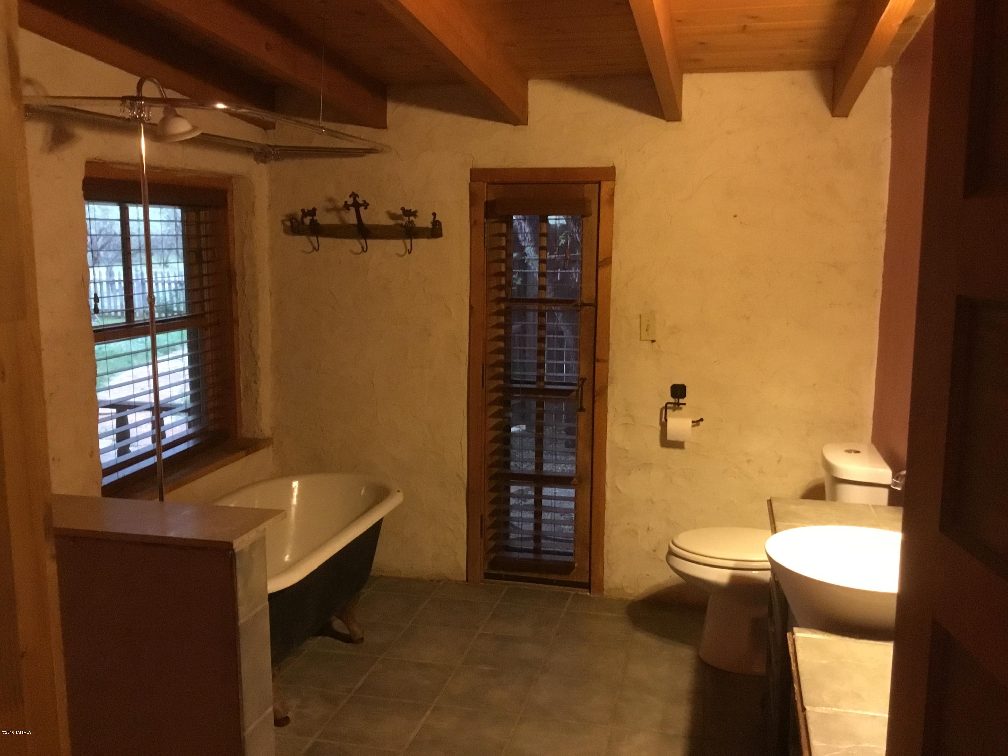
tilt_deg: -7.7
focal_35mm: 31
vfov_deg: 45.4
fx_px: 903
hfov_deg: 58.4
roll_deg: -0.5
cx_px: 504
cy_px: 378
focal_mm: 3.3
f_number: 2.4
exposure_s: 1/15
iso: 320
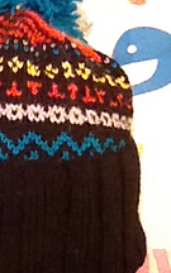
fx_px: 641
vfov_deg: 24.1
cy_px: 139
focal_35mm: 86
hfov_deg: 14.6
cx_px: -49
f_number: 2.4
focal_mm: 1.85
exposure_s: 1/30
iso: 1250
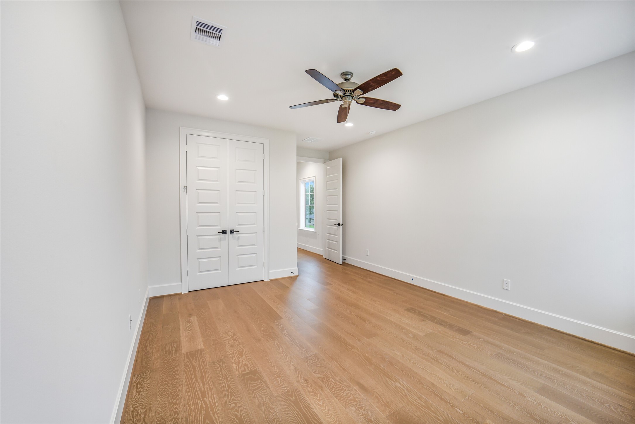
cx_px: 318
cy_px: 212
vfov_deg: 81.2
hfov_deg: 104.2
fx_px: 247
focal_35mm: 14
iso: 500
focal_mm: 14
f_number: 11
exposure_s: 1/13
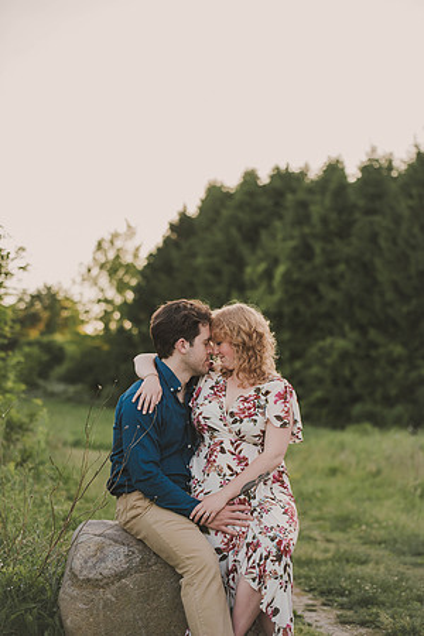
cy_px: 318
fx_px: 1449
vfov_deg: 24.8
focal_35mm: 82
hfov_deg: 16.7
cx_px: 212
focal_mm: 82
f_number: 2.8
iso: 500
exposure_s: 1/800
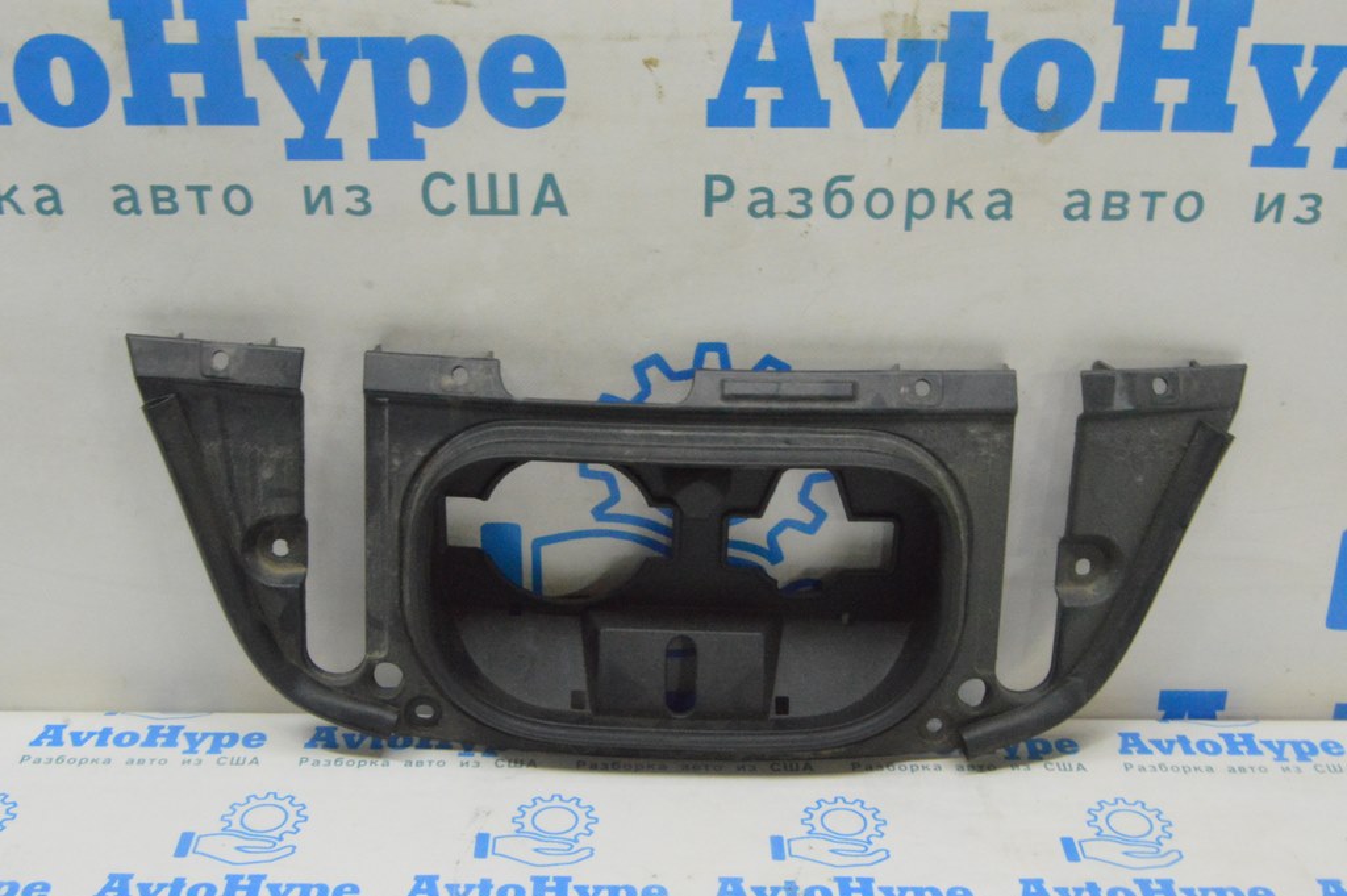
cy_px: 448
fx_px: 1682
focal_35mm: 45
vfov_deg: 29.8
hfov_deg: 43.6
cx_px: 674
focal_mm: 30
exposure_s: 1/20
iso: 6400
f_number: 20
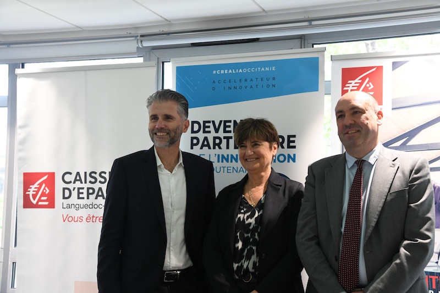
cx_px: 220
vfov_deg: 27.0
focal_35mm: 50
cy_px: 146
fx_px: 611
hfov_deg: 39.6
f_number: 6.3
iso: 1600
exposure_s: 1/50
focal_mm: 50
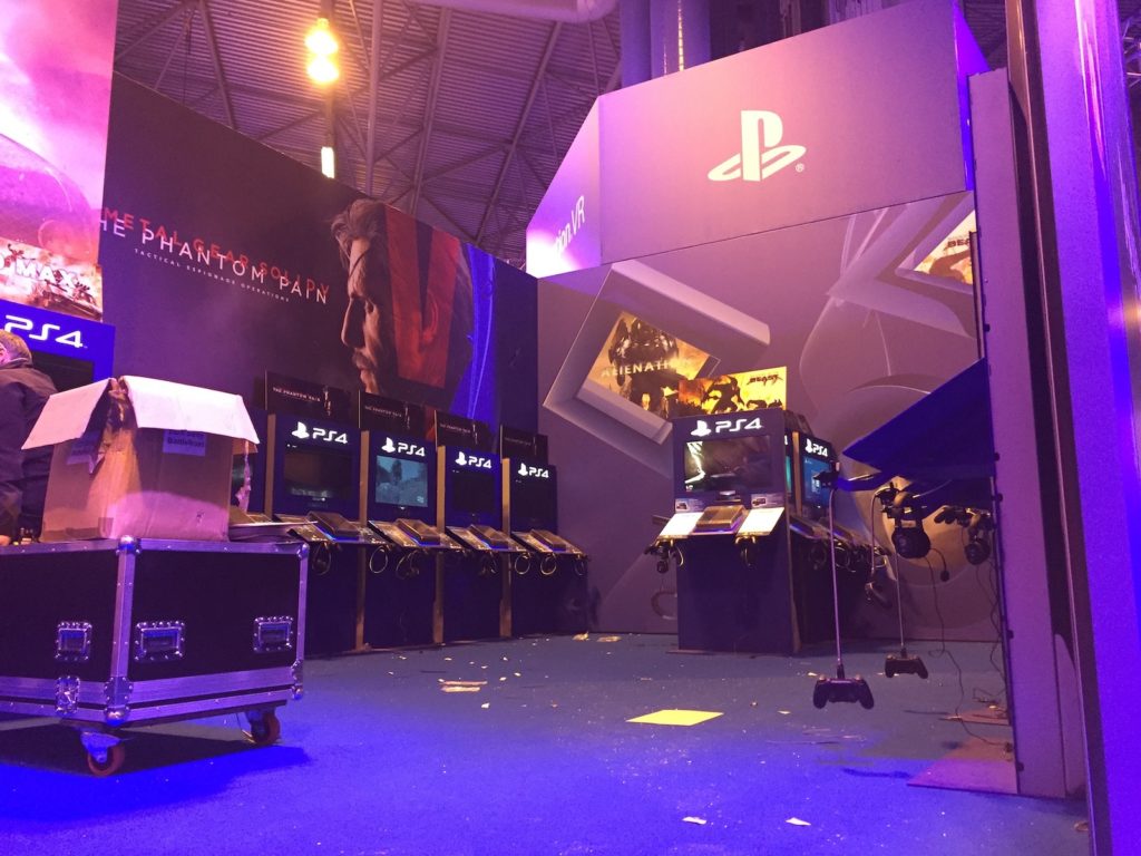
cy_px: 428
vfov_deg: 48.2
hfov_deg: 61.7
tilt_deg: +9.1
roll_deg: +0.4
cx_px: 570
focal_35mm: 29
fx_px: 956
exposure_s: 1/33
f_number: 2.2
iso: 250
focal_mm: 4.15
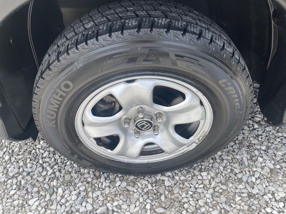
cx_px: 143
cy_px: 107
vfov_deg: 53.1
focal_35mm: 26
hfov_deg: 67.3
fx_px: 215
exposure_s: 1/775
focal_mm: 5.1
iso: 32
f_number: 1.6
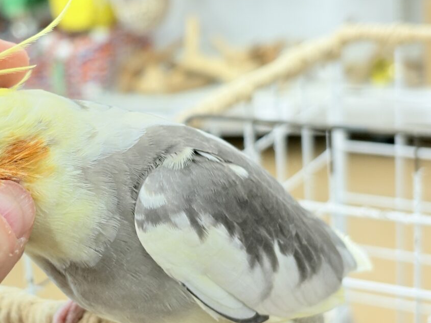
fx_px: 921
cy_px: 141
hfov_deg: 26.1
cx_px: 126
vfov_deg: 19.9
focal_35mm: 74
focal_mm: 5.96
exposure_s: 1/50
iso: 50
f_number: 1.6
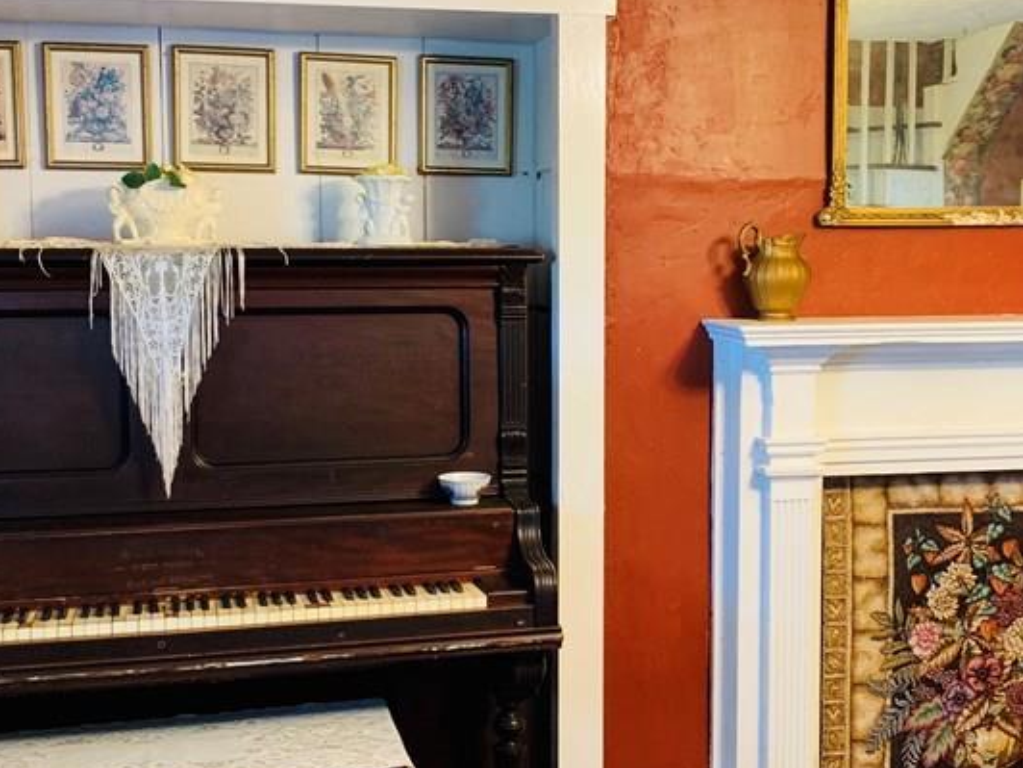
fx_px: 1478
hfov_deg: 38.1
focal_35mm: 50
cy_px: 391
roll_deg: -0.7
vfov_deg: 29.1
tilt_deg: -5.5
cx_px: 573
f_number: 1.8
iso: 250
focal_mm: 4.25
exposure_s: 1/40
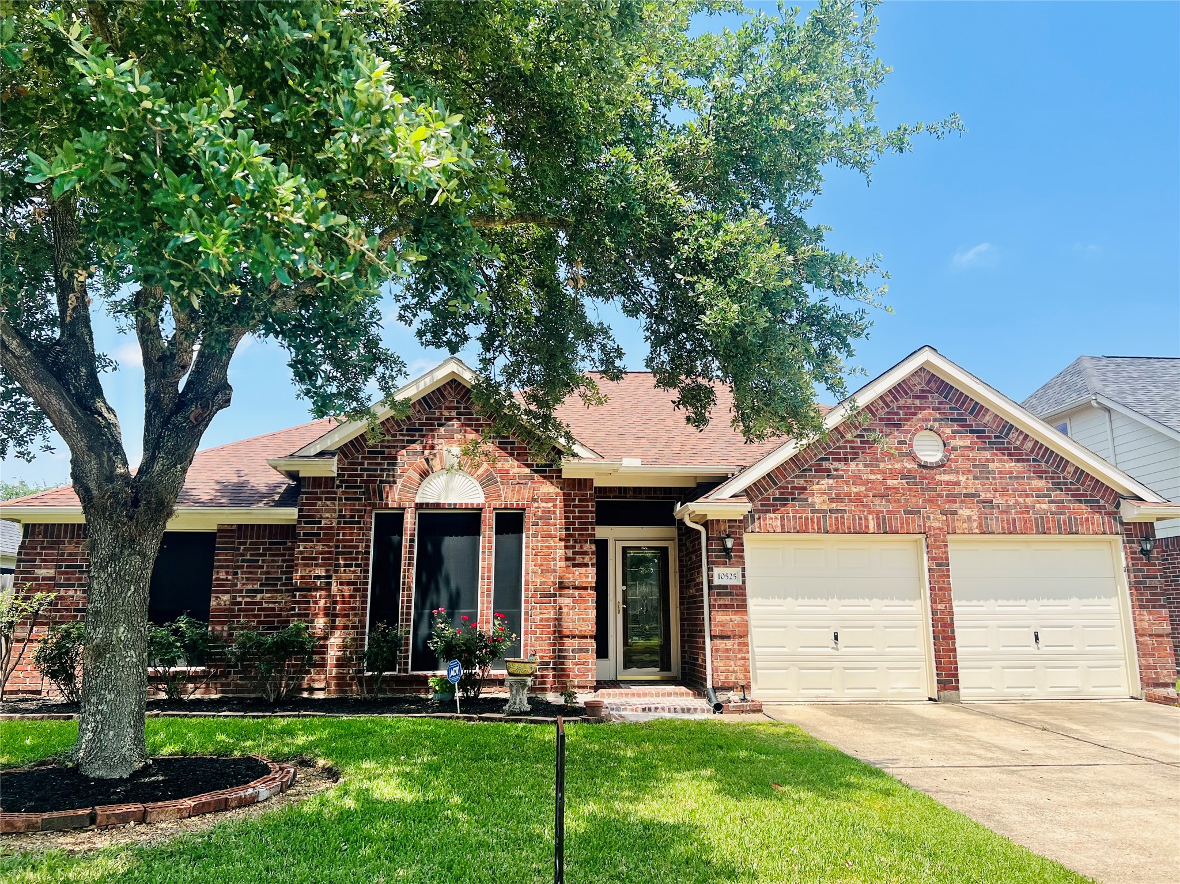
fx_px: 886
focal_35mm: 26
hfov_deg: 67.3
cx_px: 590
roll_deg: -0.8
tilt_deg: +12.2
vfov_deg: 53.0
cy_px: 442
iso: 50
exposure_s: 1/2841
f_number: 1.5
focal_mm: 5.7
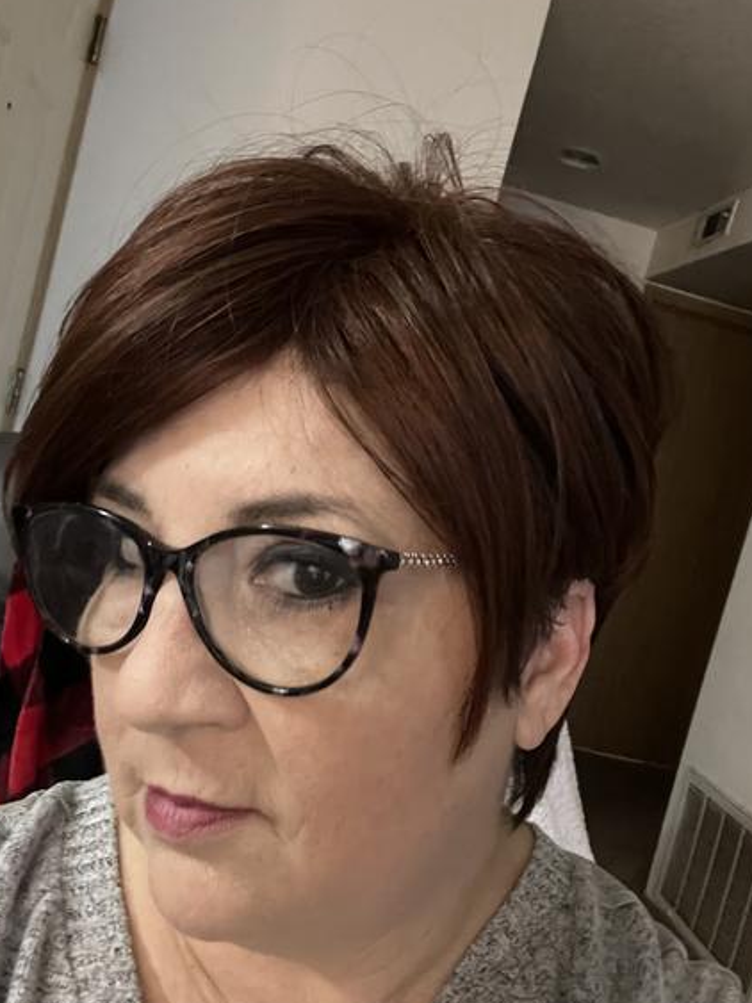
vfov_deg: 56.8
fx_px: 927
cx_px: 378
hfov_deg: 44.1
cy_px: 510
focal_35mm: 32
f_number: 2.2
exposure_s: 1/15
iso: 800
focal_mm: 2.71
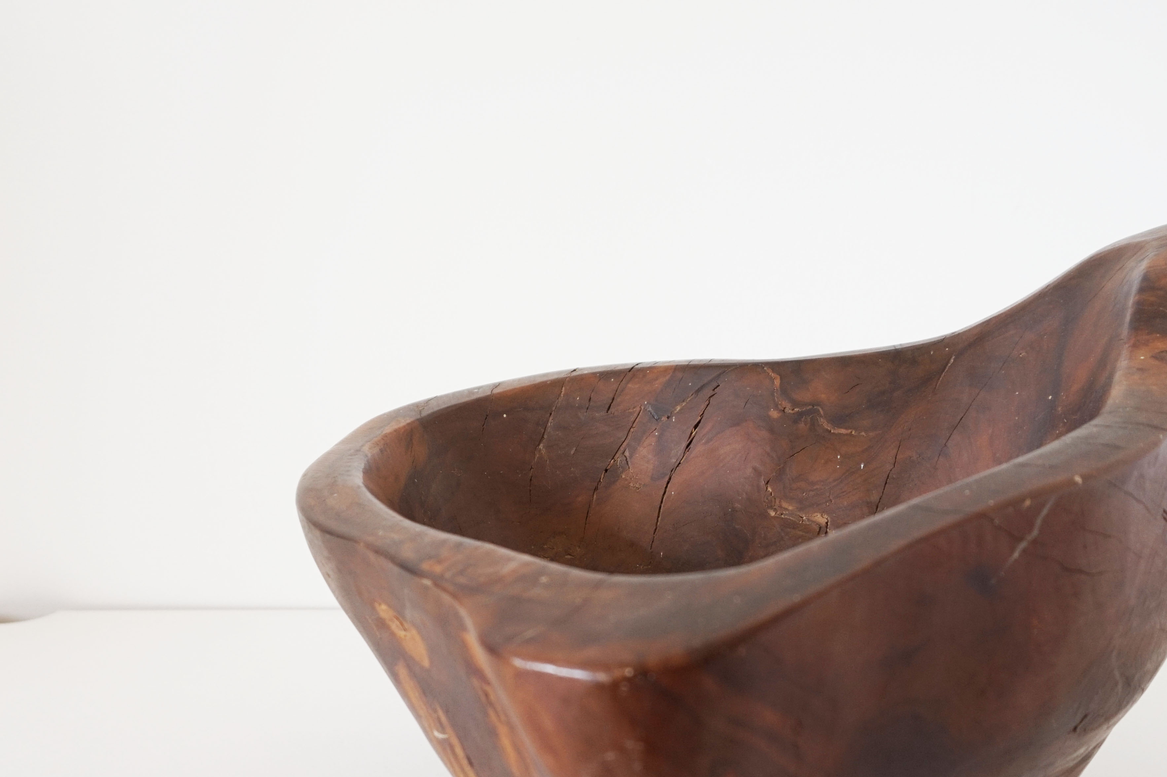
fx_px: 1199
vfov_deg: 35.9
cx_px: 581
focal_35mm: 37
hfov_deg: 51.9
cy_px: 438
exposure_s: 1/60
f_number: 4
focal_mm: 16
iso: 320
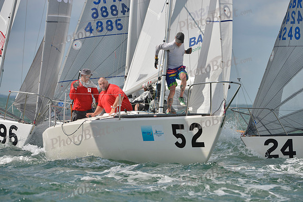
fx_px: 2862
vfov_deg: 4.0
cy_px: 101
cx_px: 152
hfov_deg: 6.1
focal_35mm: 340
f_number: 8
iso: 200
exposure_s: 1/1000
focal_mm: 340
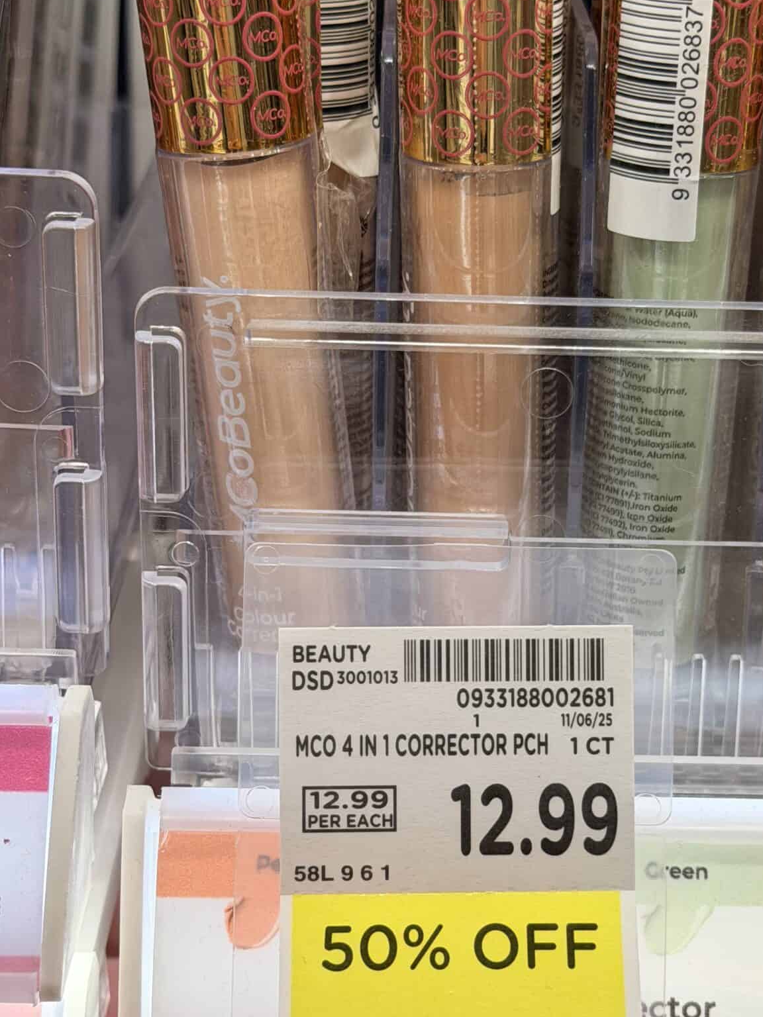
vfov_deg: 24.4
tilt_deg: -22.0
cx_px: 508
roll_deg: -2.2
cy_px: 615
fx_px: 2351
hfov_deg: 18.4
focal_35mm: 80
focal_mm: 6.76
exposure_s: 1/373
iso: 80
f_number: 1.78
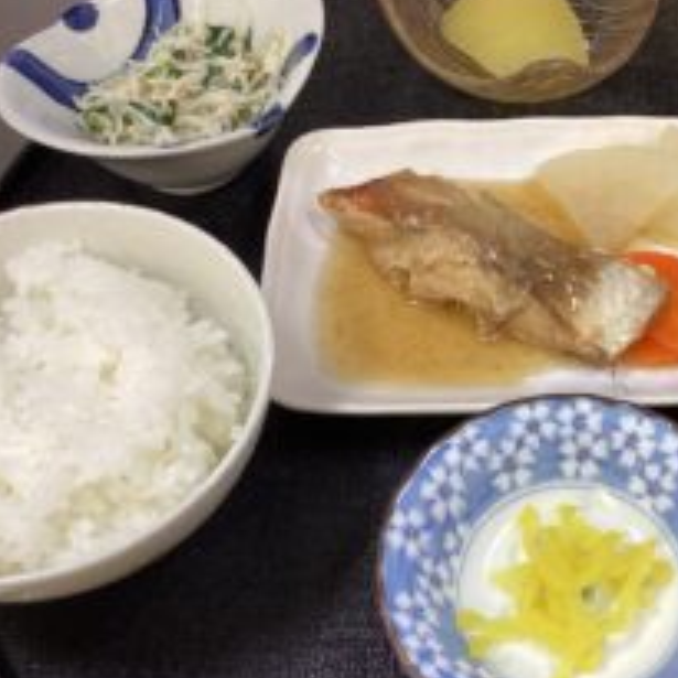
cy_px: 332
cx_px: 534
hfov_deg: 33.1
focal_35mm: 50
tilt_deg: -53.4
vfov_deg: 34.0
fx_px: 1108
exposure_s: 1/60
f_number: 2.4
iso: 125
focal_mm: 3.3
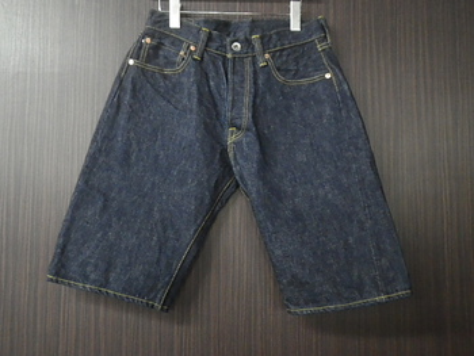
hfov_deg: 63.4
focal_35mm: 28
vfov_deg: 49.8
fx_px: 384
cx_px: 237
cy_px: 178
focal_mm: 5
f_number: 3.5
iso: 800
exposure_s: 1/20
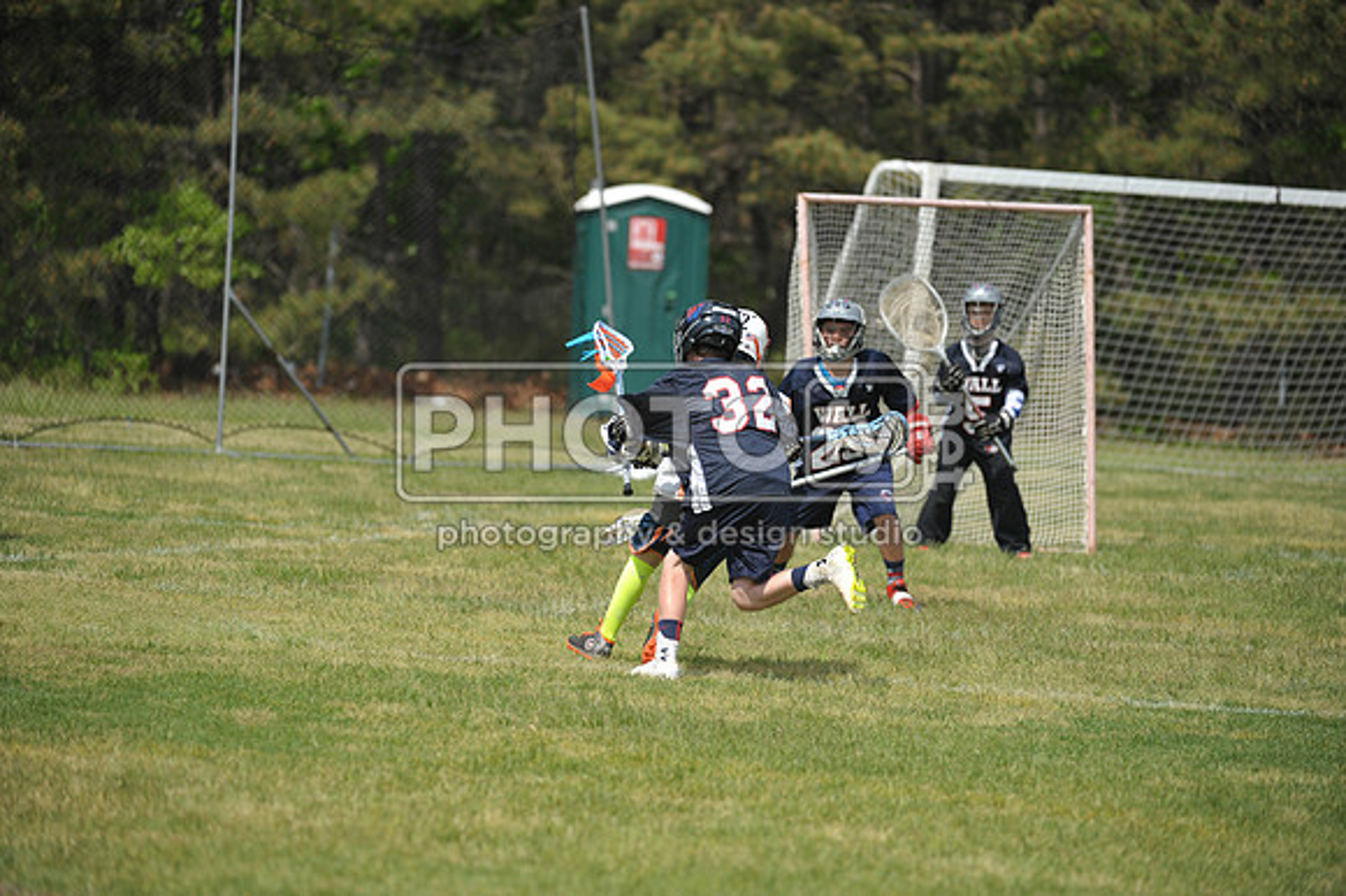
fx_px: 8968
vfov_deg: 5.7
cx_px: 673
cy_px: 448
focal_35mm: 240
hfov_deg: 8.6
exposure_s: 1/5000
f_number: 4
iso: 640
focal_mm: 240
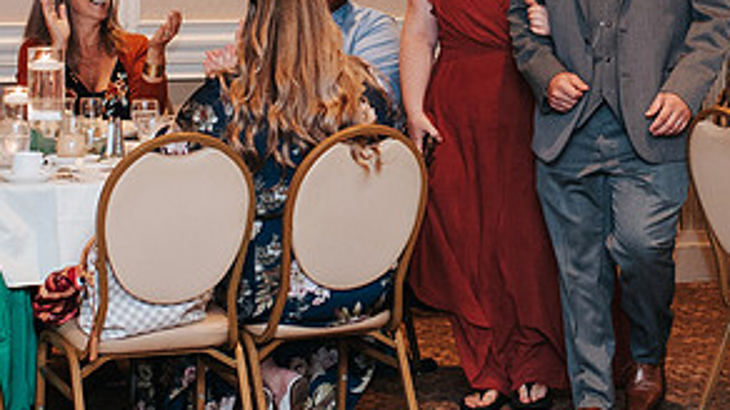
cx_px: 532
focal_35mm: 150
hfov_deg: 14.3
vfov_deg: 8.1
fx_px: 2902
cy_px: 42
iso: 1000
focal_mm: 35
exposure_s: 1/160
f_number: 2.8
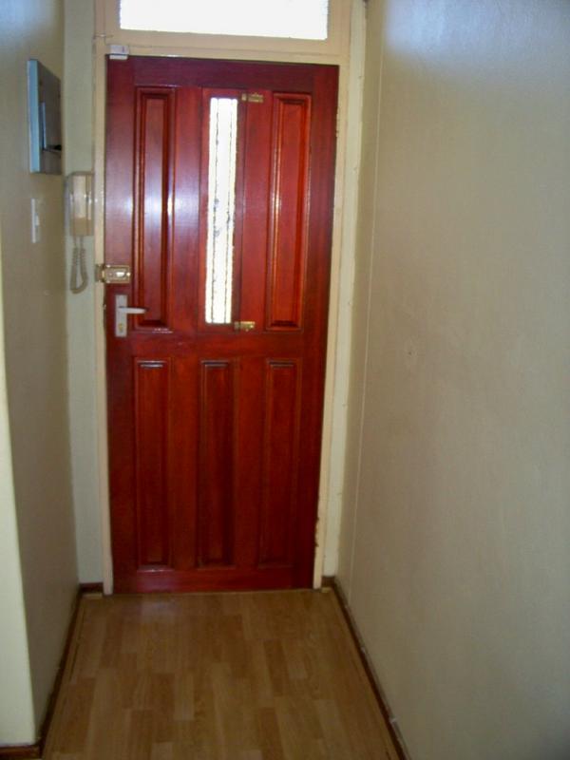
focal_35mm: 33
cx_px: 285
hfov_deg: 42.9
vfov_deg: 55.4
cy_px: 380
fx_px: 725
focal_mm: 5.85
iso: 200
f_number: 2.8
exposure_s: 1/30
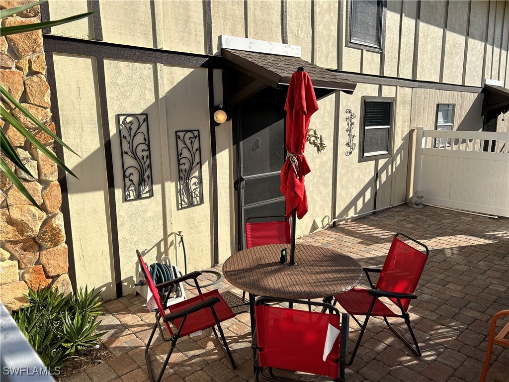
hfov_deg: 67.3
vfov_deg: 53.1
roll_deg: +0.8
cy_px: 191
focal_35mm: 26
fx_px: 382
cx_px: 254
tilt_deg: -10.2
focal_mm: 5.7
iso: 50
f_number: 1.5
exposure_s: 1/5076
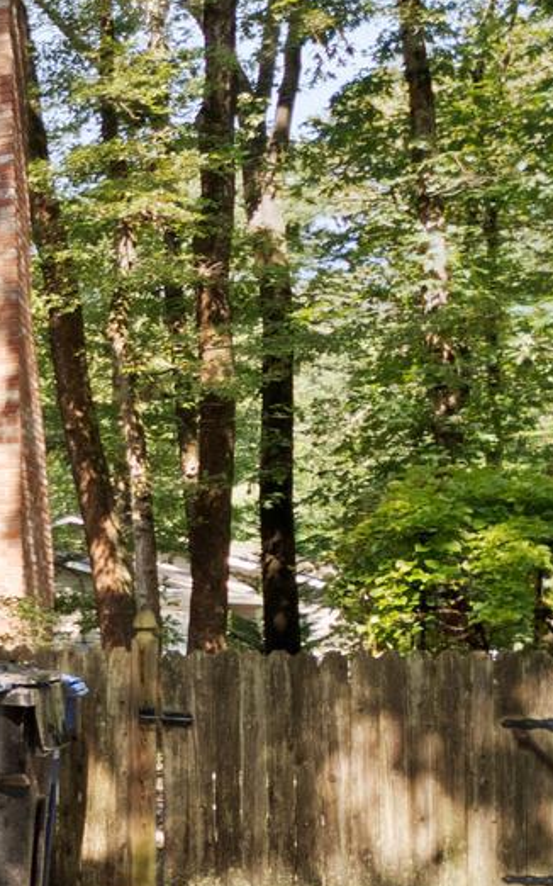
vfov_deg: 17.4
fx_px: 2895
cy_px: 515
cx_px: -1148
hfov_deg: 8.8
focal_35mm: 120
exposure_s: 1/200
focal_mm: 20
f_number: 6.3
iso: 320
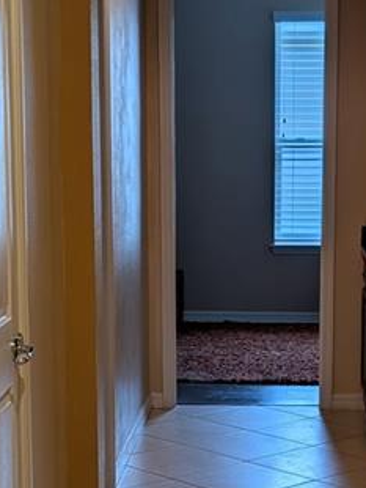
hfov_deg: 15.8
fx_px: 1309
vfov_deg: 21.0
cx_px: 268
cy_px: 338
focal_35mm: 93
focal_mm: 6.9
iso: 24
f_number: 1.68
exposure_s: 1/120
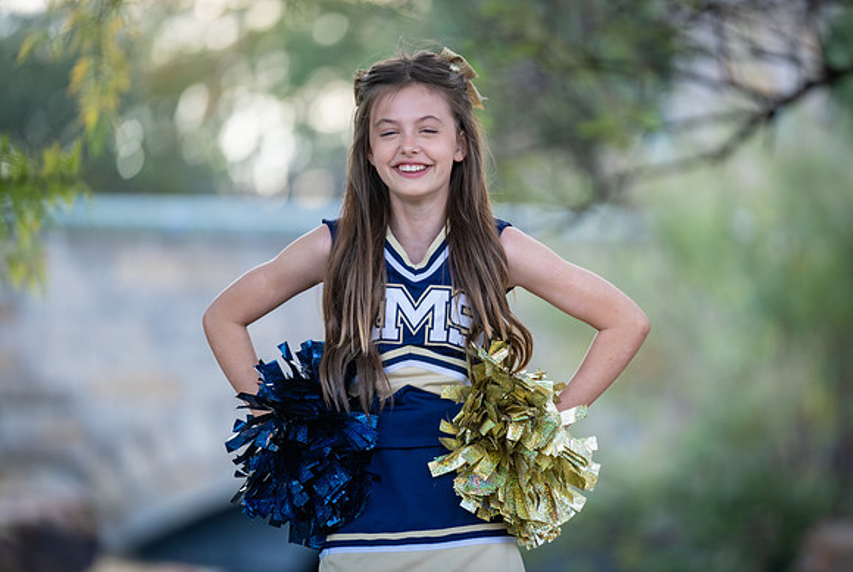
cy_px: 269
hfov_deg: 9.9
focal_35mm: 207
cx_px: 455
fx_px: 4907
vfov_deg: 6.7
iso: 400
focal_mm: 194
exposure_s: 1/320
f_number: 2.8
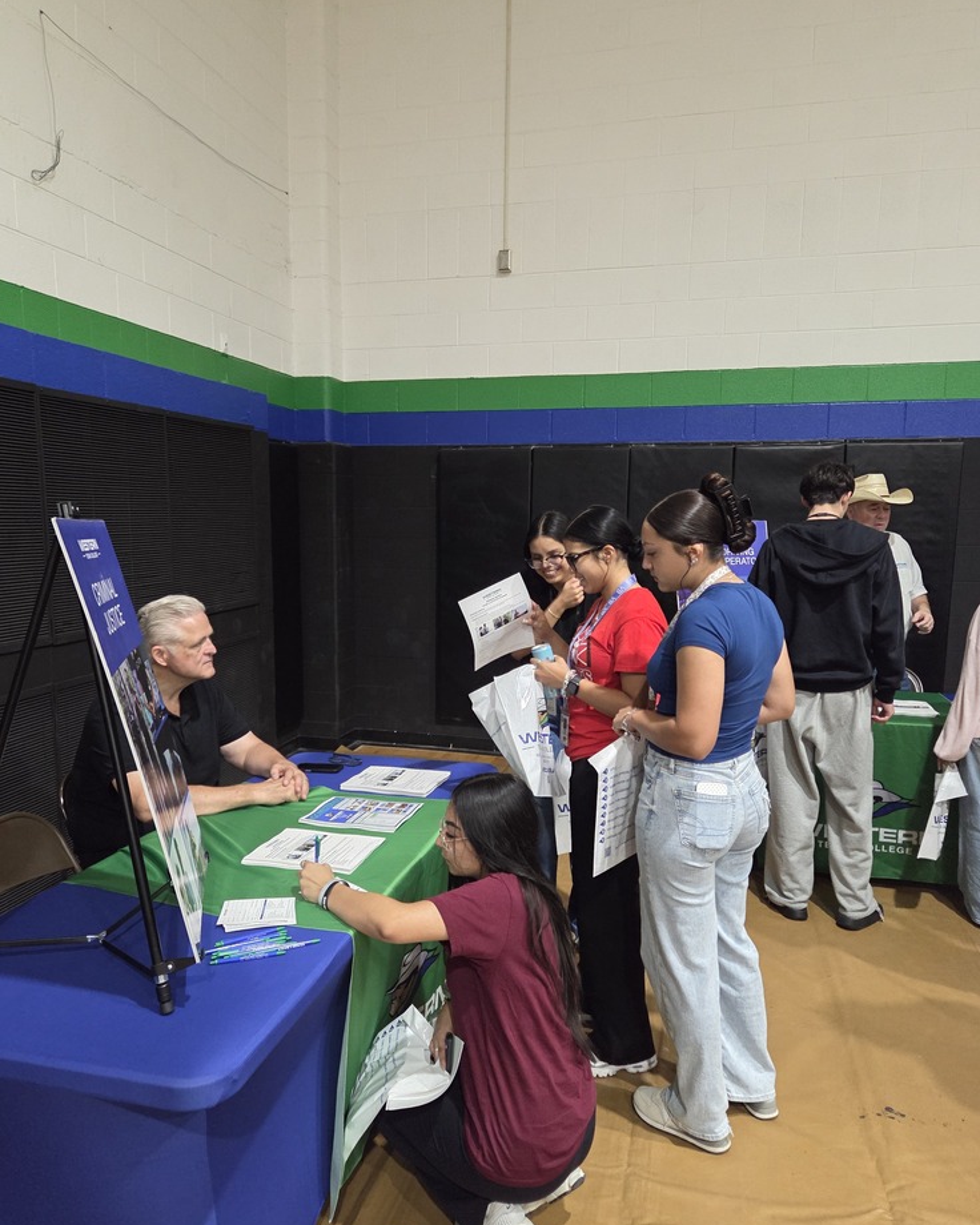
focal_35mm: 25
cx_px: 490
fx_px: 906
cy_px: 646
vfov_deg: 68.0
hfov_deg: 56.8
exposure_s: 1/120
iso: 500
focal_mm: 5.4
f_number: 1.8
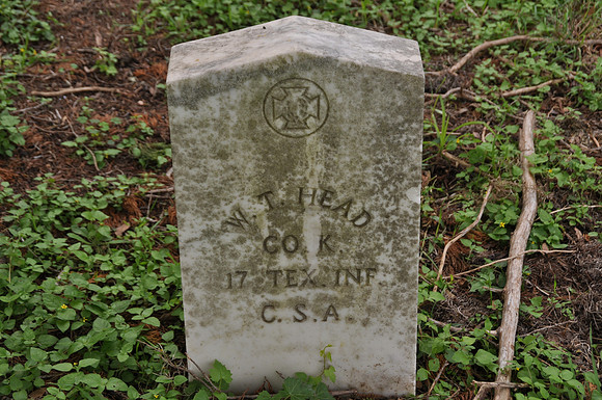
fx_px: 1303
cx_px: 301
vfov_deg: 17.4
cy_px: 200
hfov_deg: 26.0
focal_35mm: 78
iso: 200
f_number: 7.1
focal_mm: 52
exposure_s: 1/200
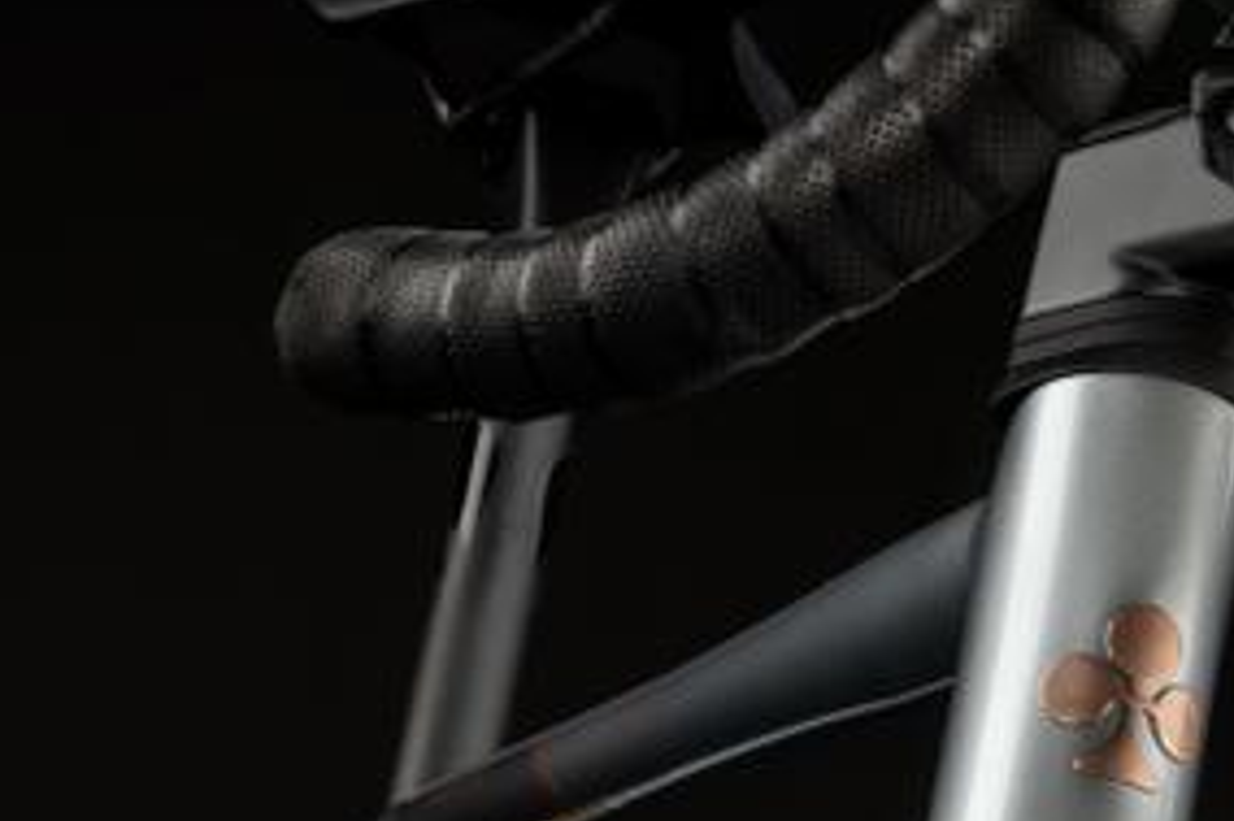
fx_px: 8119
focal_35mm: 237
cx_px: 969
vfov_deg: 5.8
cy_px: 808
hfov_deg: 8.7
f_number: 18
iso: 100
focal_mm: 70
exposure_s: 1/160
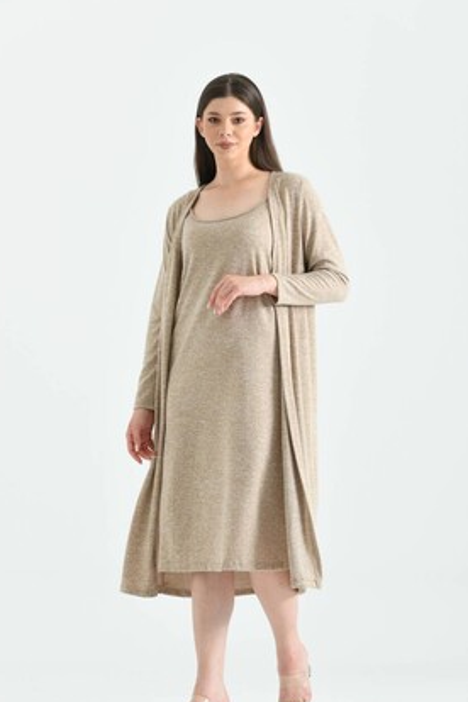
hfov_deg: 12.8
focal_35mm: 107
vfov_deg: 19.1
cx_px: 229
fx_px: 2086
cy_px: 421
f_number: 5.6
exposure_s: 1/125
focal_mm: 82
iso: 100
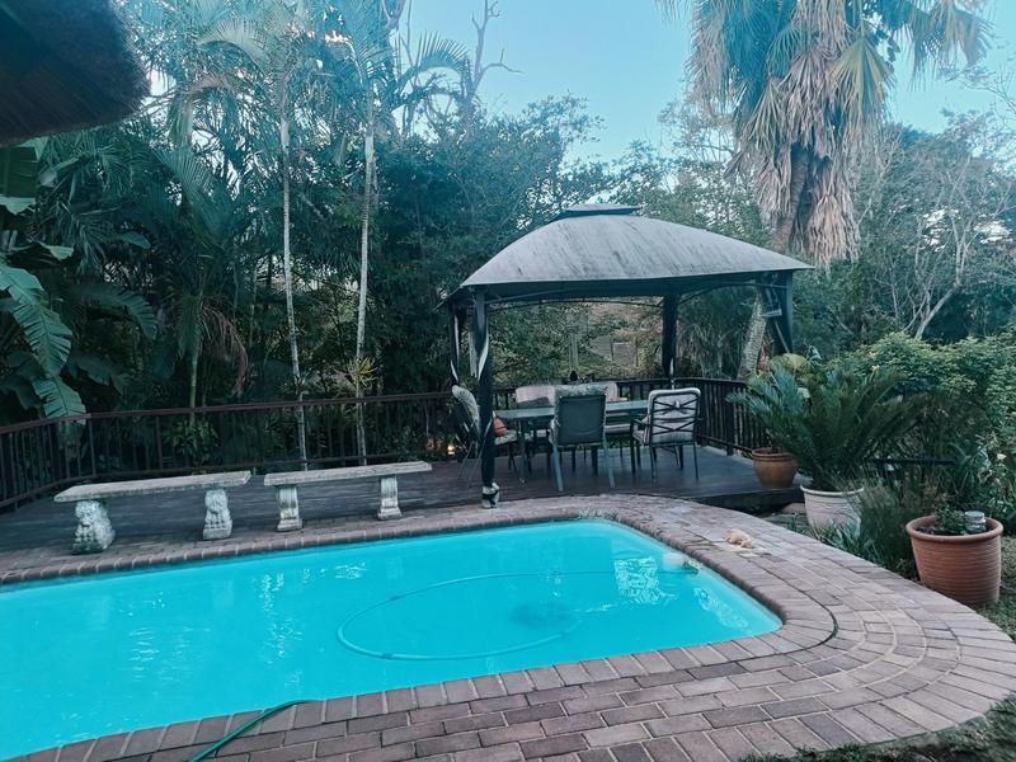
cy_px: 381
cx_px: 508
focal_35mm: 25
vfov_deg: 54.9
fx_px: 734
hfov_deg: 69.4
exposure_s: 1/50
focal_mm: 4.7
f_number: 1.7
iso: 125
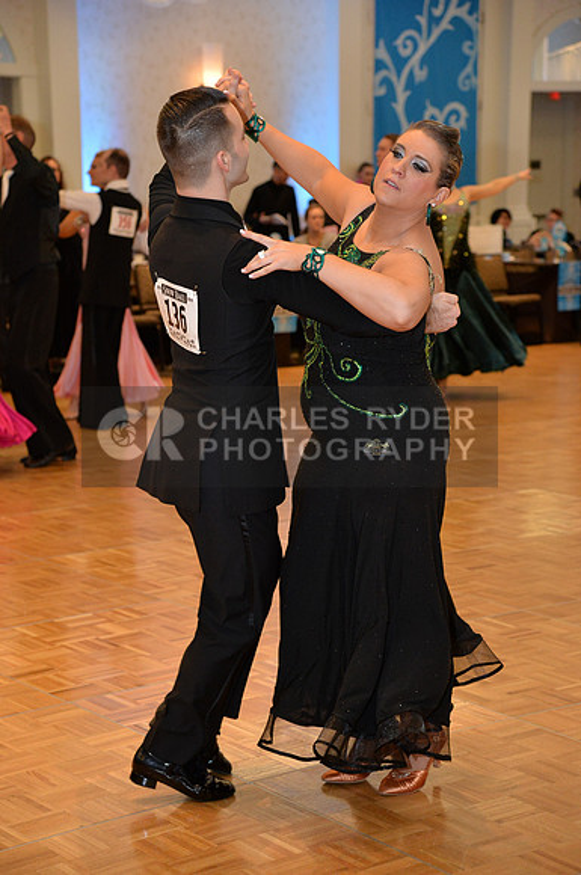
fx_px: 1894
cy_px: 438
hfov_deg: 17.4
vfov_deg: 26.0
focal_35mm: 78
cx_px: 290
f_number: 5
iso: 2500
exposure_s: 1/250
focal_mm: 78
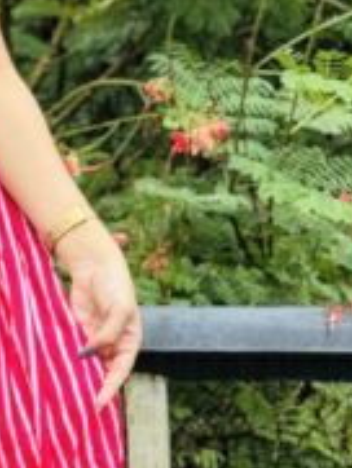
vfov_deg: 11.2
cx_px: -212
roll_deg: +4.1
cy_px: 237
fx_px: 2397
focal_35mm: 177
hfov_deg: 8.2
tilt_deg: -13.4
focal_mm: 6.76
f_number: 1.78
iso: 64
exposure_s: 1/484
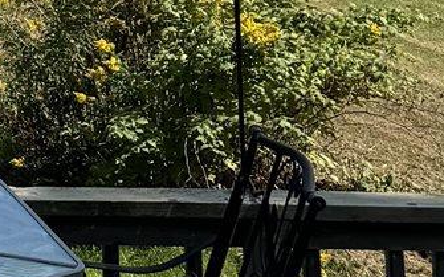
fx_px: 2117
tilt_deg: +2.9
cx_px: -649
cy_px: -559
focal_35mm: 175
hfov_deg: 10.3
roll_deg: +0.3
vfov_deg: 6.8
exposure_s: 1/4950
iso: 80
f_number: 1.78
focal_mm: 6.76
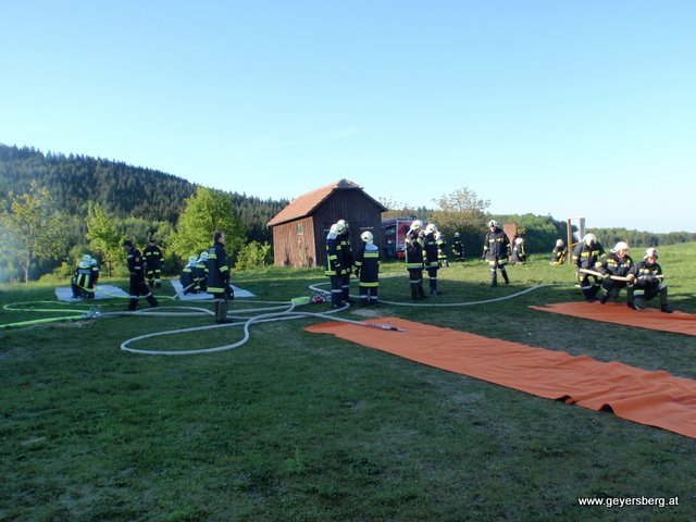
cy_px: 261
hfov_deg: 63.4
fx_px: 563
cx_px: 348
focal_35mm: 28
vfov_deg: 49.7
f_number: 4
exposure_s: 1/160
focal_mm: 5
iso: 64
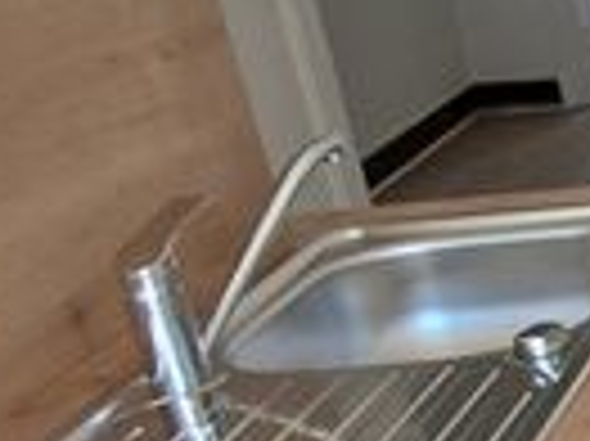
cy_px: 490
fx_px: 1686
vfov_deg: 14.6
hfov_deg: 15.2
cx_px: 1252
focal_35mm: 99
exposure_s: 1/50
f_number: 2.2
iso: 80
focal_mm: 1.74
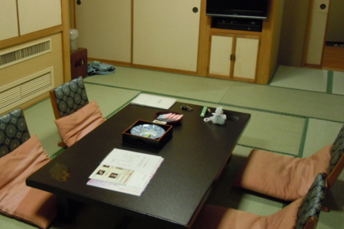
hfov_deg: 44.9
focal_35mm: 43
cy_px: 83
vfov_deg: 31.0
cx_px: 123
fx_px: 411
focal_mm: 5.4
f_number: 3.5
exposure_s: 1/13
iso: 400
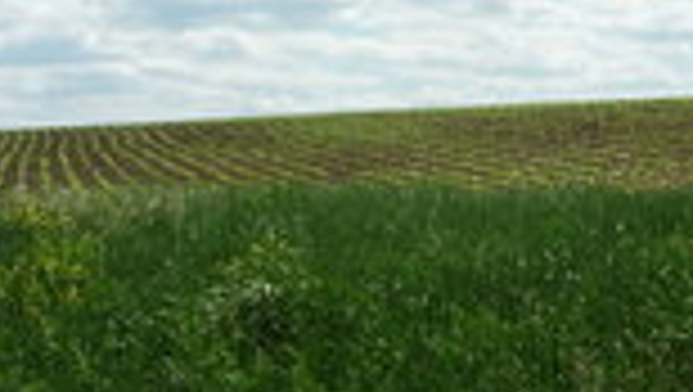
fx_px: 1564
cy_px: 185
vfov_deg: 14.3
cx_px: 508
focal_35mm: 85
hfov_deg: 24.7
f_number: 5.6
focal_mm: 5.2
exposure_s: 1/500
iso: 100
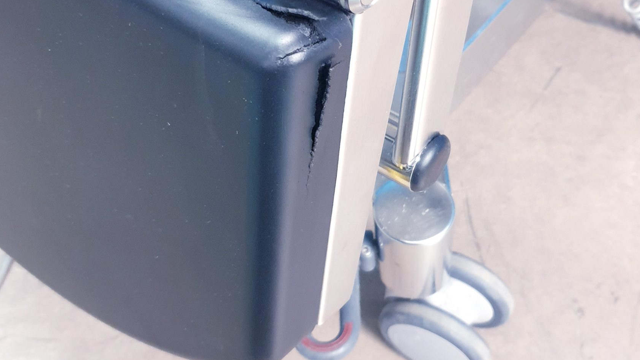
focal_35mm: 43
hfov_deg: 47.3
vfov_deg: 27.7
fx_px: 730
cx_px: 344
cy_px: 146
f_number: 1.5
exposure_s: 1/50
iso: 320
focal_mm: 4.3
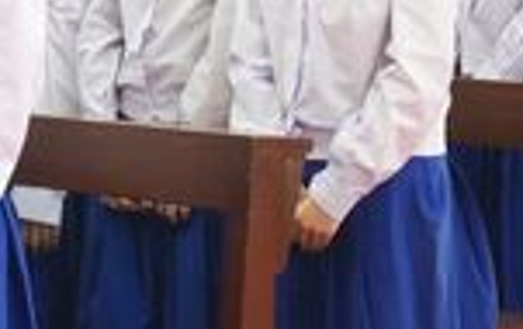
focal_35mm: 188
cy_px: -87
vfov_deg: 7.0
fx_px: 2685
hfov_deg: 11.1
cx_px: 177
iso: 1000
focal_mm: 31
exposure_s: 1/15
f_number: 6.3
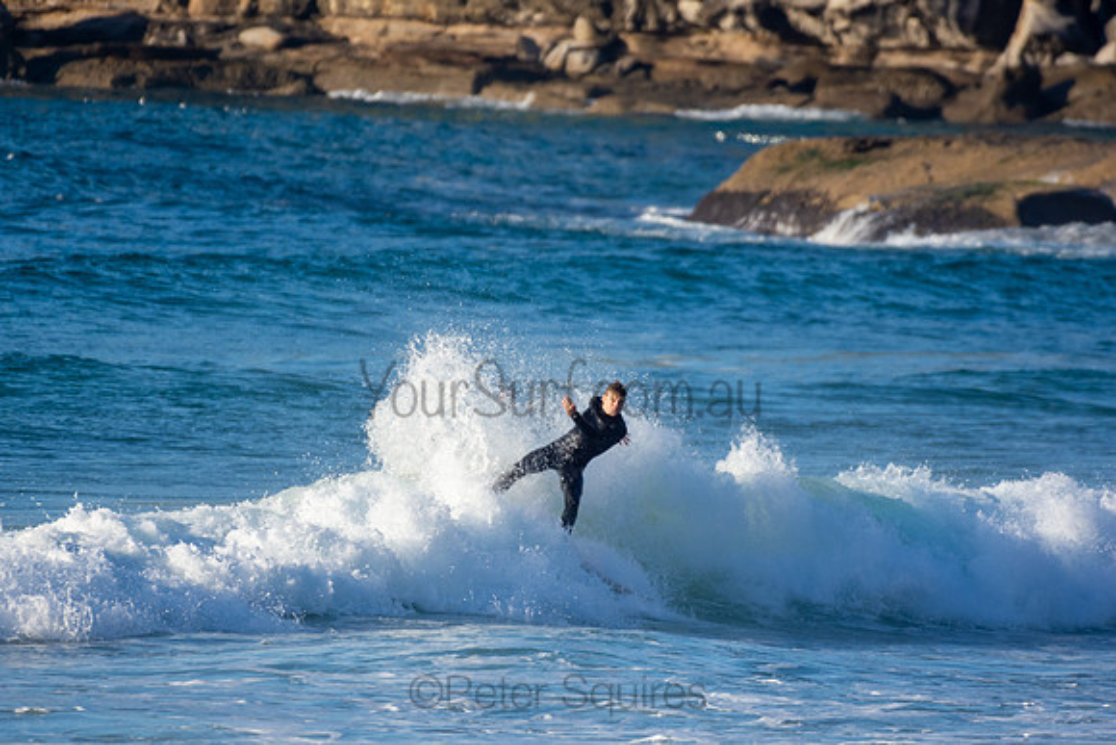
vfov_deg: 1.8
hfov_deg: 2.7
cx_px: 558
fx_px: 23254
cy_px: 372
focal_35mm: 750
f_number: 5.6
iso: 320
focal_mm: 500
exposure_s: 1/1250
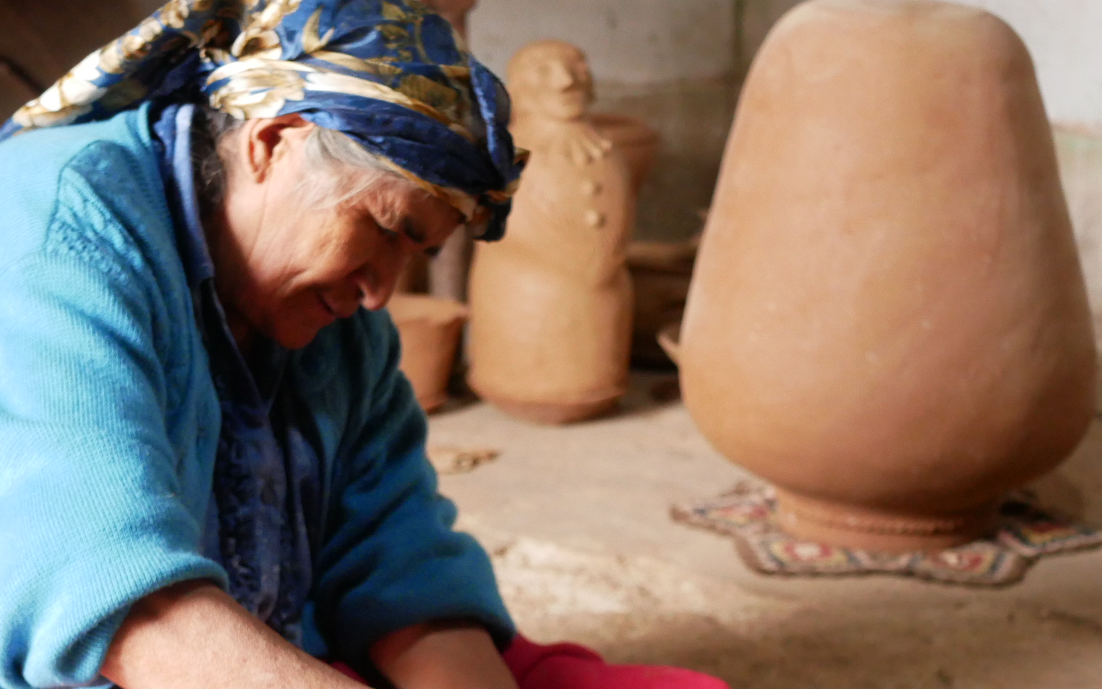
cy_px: 548
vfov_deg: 16.4
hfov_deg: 26.1
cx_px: 520
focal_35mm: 79
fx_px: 2373
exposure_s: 1/60
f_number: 3.5
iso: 2000
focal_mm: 25
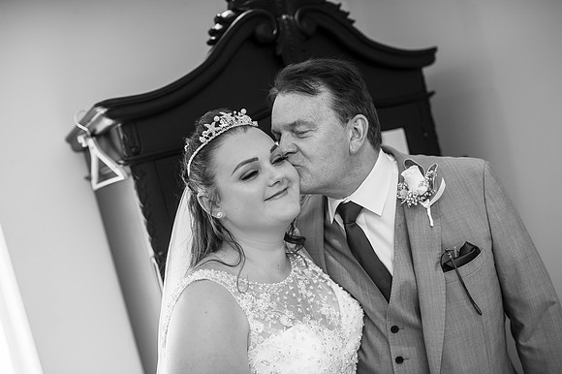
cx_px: 281
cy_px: 187
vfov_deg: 37.8
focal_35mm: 35
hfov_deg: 54.5
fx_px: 546
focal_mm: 35
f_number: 2.5
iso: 250
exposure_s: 1/125
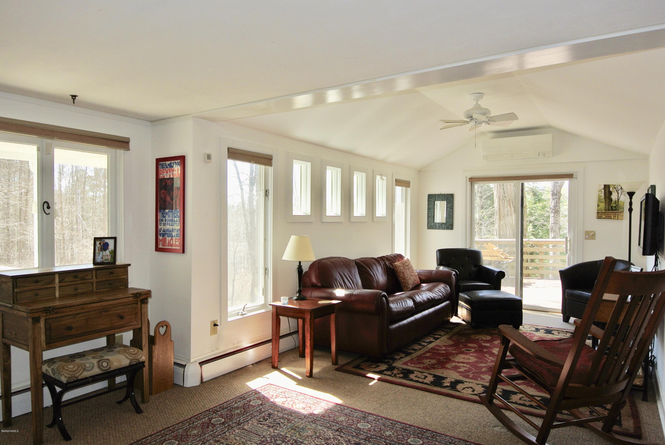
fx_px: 425
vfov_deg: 55.2
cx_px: 332
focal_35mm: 23
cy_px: 222
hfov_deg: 76.0
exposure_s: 1/60
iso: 100
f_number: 5.6
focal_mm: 8.8
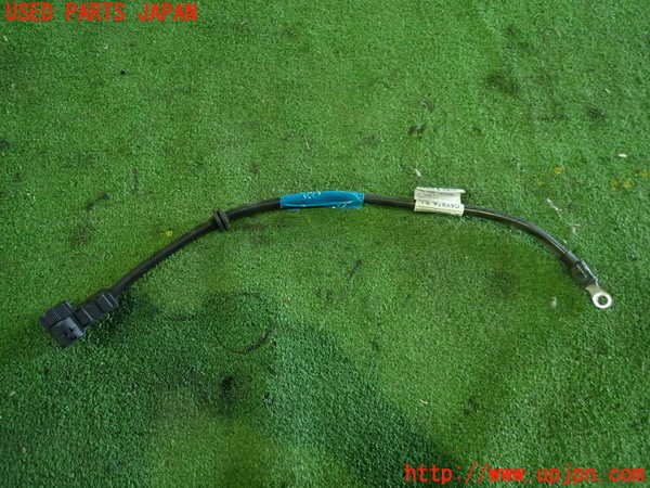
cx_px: 325
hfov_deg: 69.4
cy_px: 244
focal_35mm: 25
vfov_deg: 54.9
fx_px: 469
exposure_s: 1/30
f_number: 2
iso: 500
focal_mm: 4.5
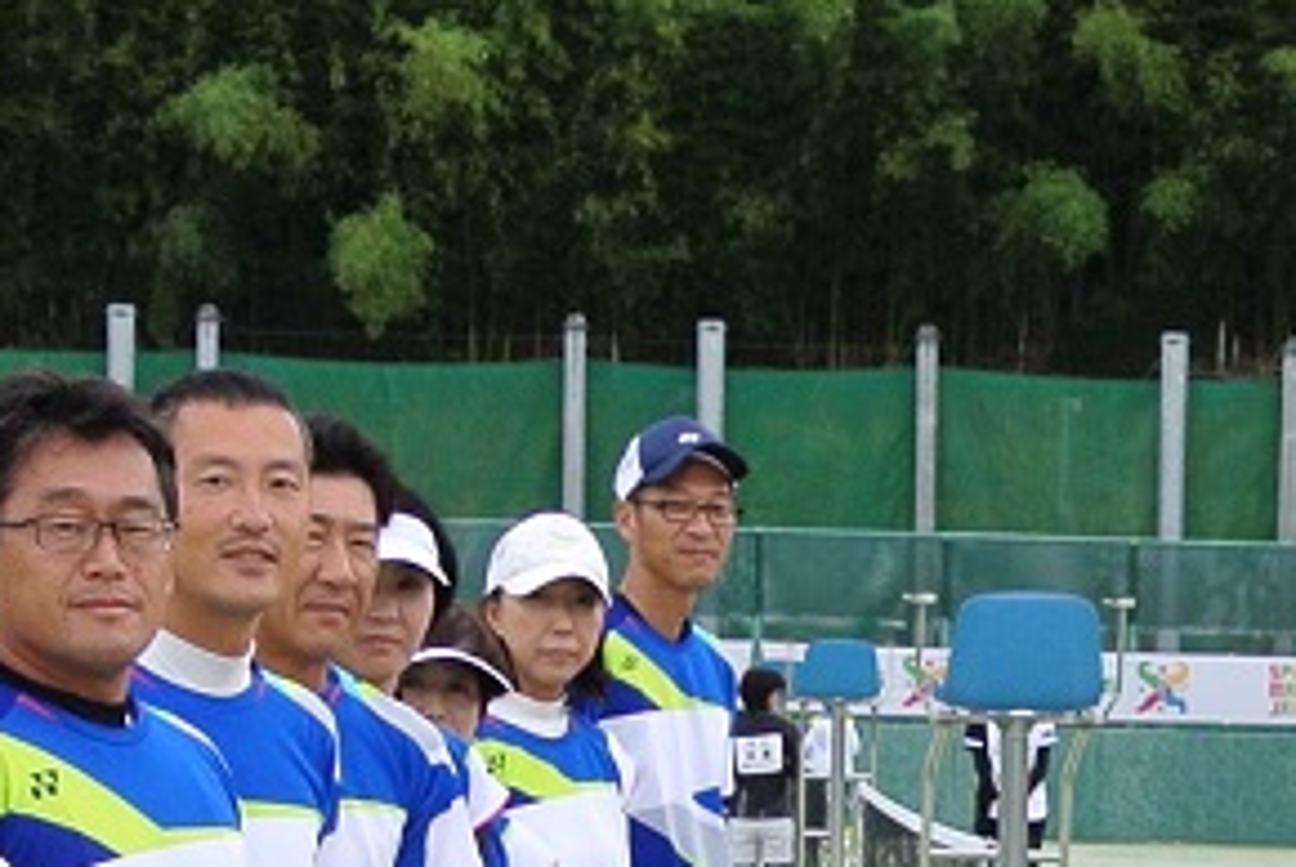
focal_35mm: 181
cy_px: 1707
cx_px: 1363
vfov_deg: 7.3
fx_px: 6522
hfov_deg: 11.2
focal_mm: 13.1
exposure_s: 1/400
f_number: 4
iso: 100
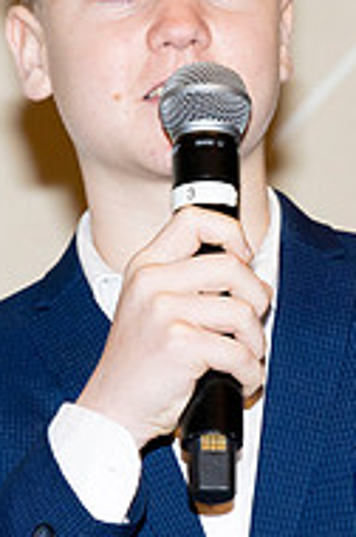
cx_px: 203
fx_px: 6357
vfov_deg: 4.8
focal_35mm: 427
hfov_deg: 3.2
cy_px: 339
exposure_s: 1/125
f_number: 5.6
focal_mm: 120
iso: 1000
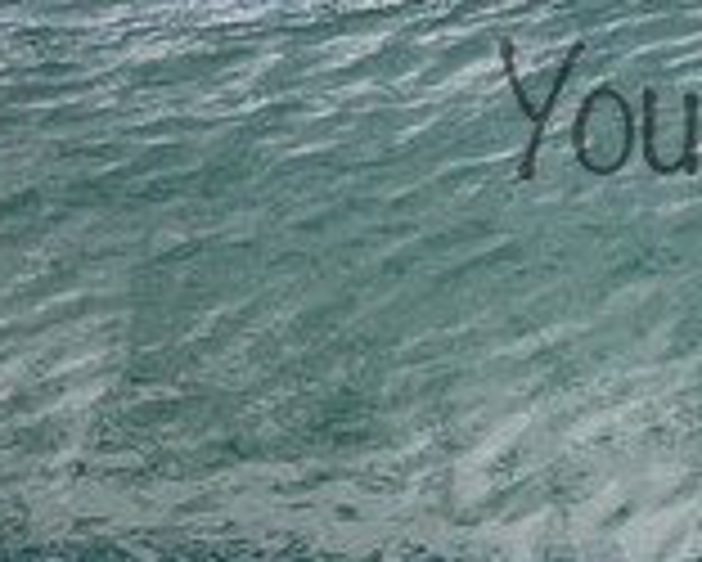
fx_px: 57899
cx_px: 963
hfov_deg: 0.7
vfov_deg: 0.6
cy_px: 70
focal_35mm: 2785
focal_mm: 800
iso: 2800
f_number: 11
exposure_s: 1/2000
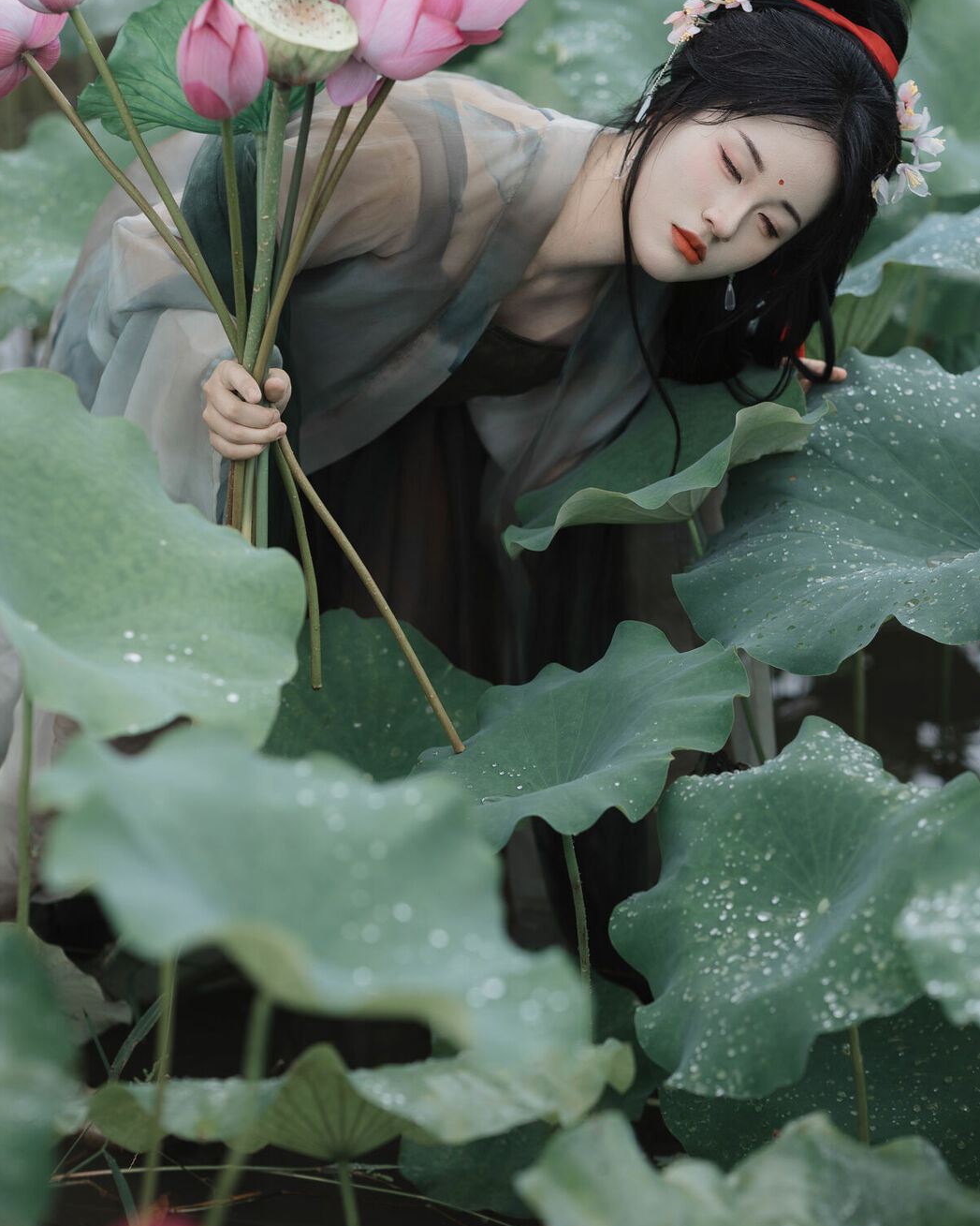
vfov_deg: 20.0
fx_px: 3481
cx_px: 490
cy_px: 524
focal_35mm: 96
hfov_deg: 16.0
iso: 100
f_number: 2.8
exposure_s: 1/640
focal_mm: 85
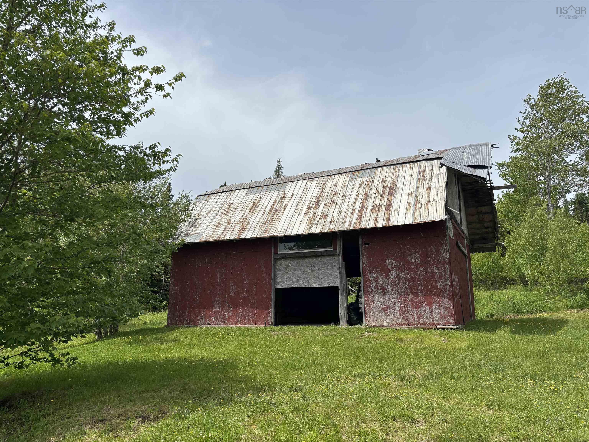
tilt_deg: +11.2
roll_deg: +0.1
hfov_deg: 67.3
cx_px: 294
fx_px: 442
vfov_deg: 53.1
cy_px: 221
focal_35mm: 26
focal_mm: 5.96
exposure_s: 1/5952
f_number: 1.6
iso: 50
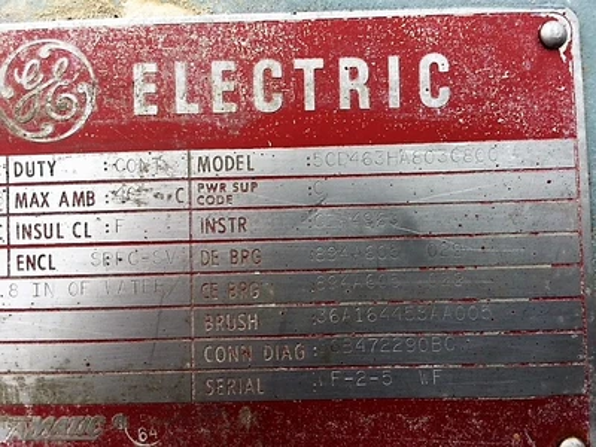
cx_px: 298
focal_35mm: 29
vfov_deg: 48.2
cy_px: 224
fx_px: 499
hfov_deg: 61.7
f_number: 2.2
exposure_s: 1/336
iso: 25
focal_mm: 4.15
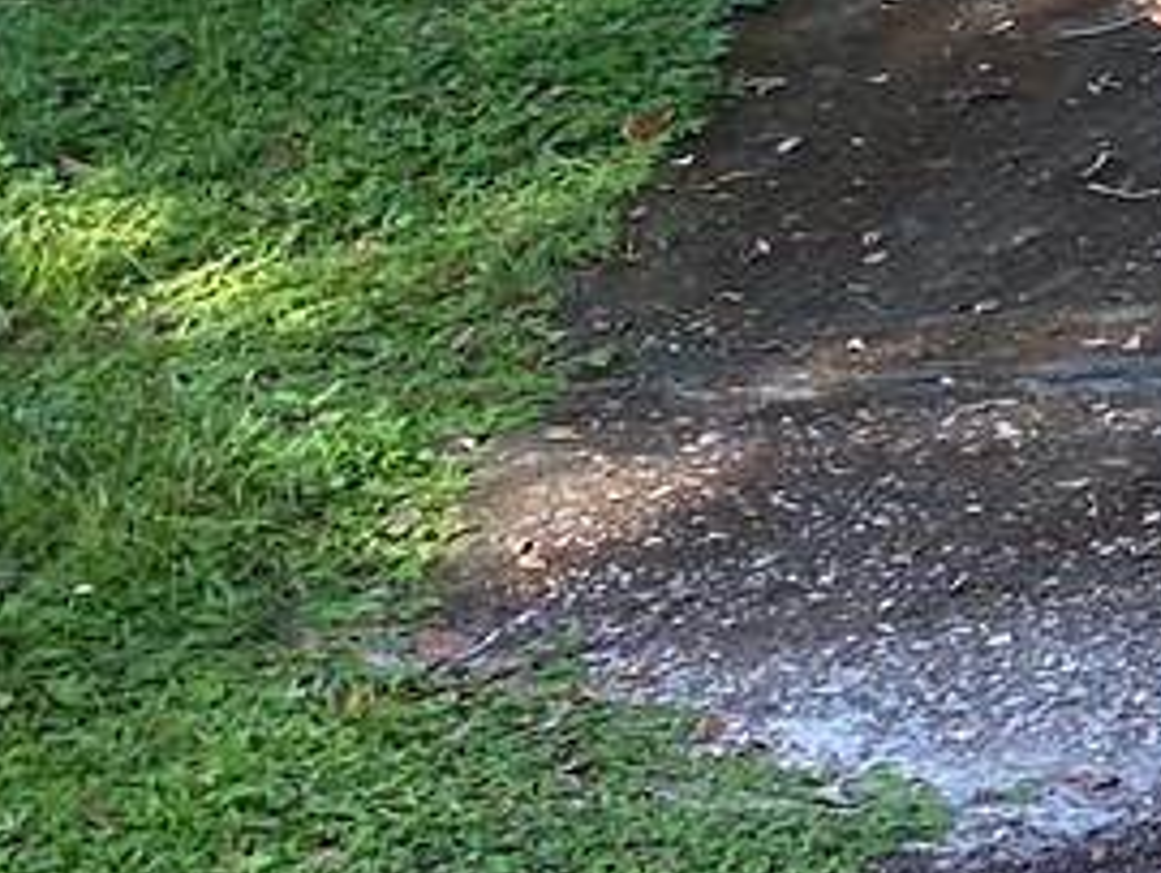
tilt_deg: -4.5
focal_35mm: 154
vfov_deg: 9.3
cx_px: 3152
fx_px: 5170
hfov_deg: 10.3
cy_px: -555
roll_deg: -2.8
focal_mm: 4.25
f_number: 1.8
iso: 32
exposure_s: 1/193
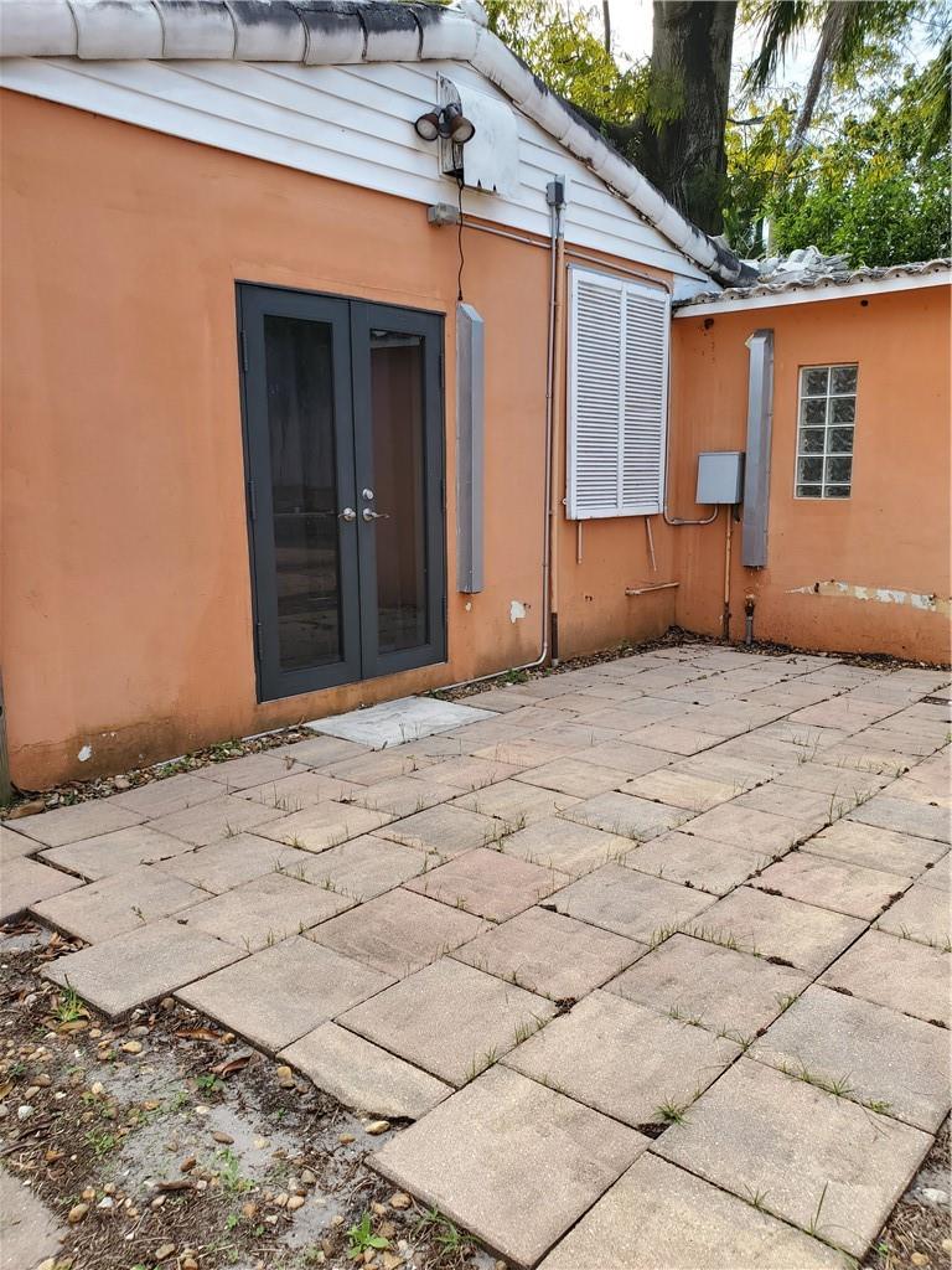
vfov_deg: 67.3
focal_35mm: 26
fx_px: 953
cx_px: 476
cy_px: 635
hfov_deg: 53.1
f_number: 2.4
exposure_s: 1/382
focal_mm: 4.3
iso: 50
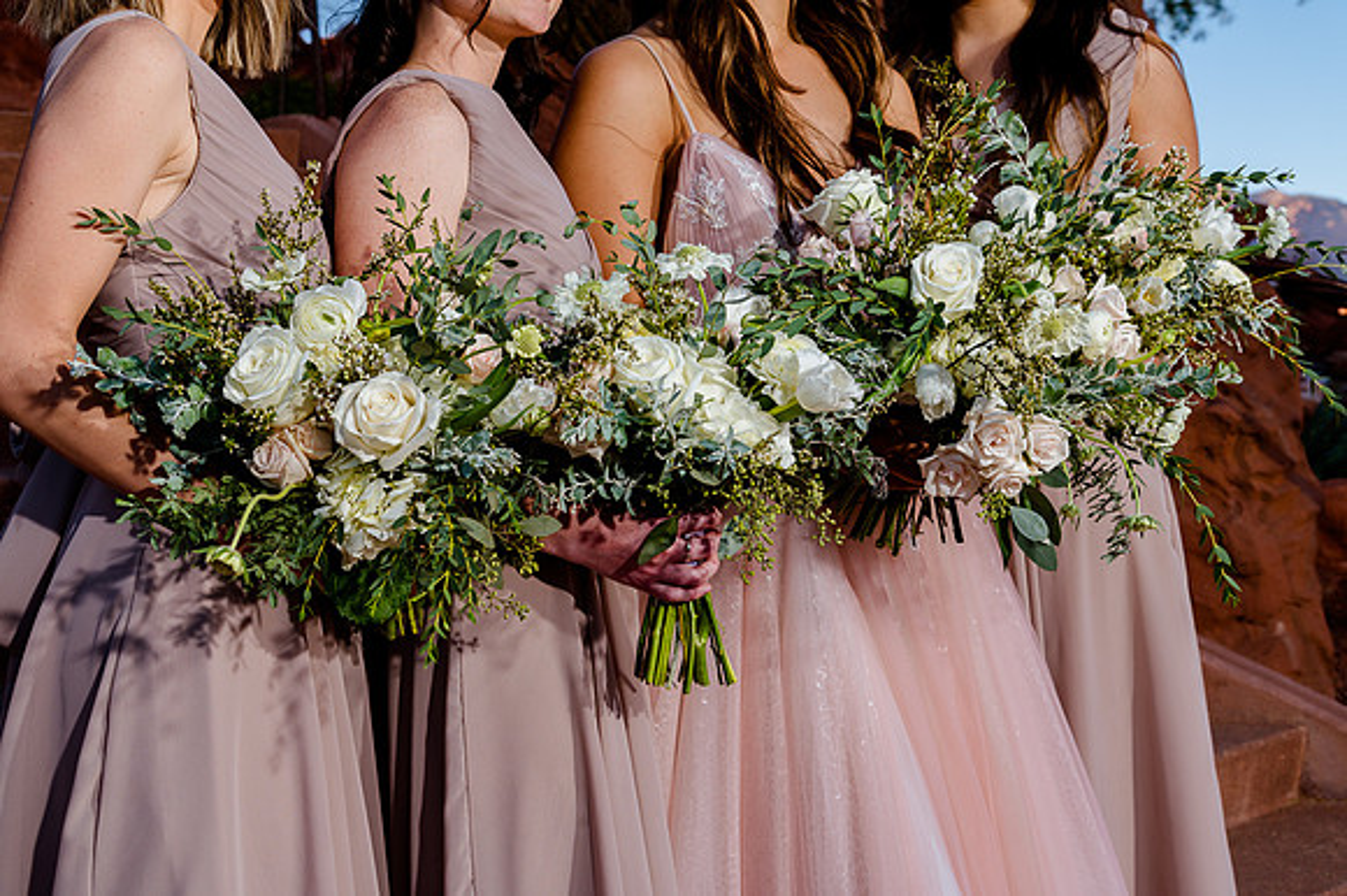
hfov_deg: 41.1
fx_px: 1795
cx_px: 674
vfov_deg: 28.0
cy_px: 448
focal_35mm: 48
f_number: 8
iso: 125
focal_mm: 48
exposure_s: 1/200
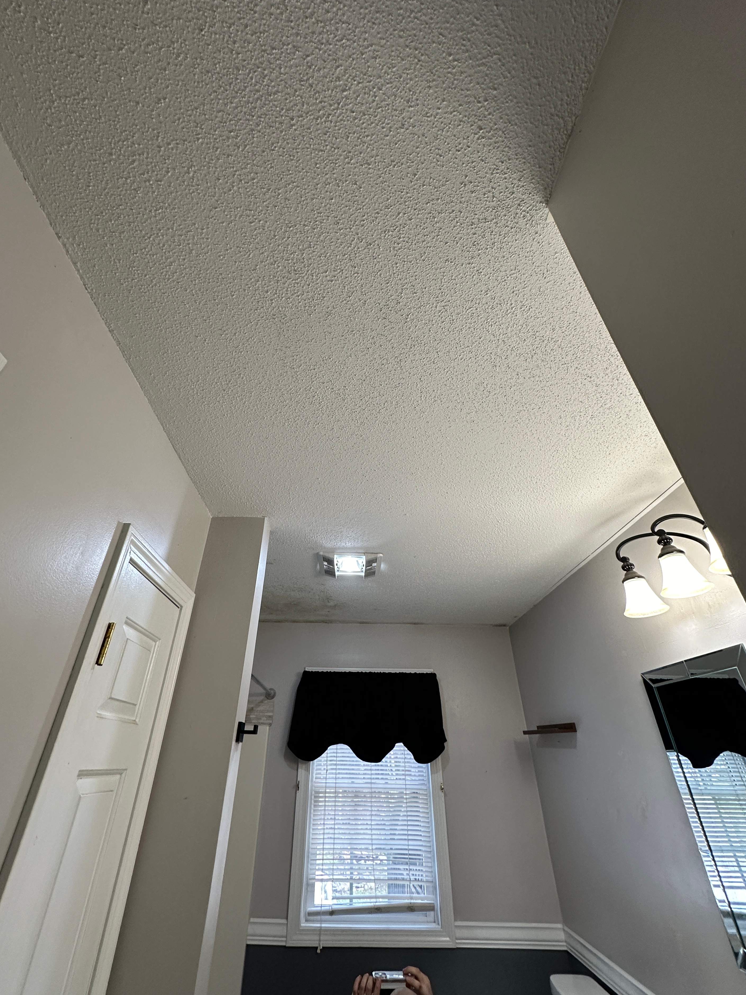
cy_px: 471
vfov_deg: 98.1
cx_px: 353
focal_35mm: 15
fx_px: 431
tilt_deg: +34.4
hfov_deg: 81.7
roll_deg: -1.8
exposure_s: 1/120
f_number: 2.2
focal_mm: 2.22
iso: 160
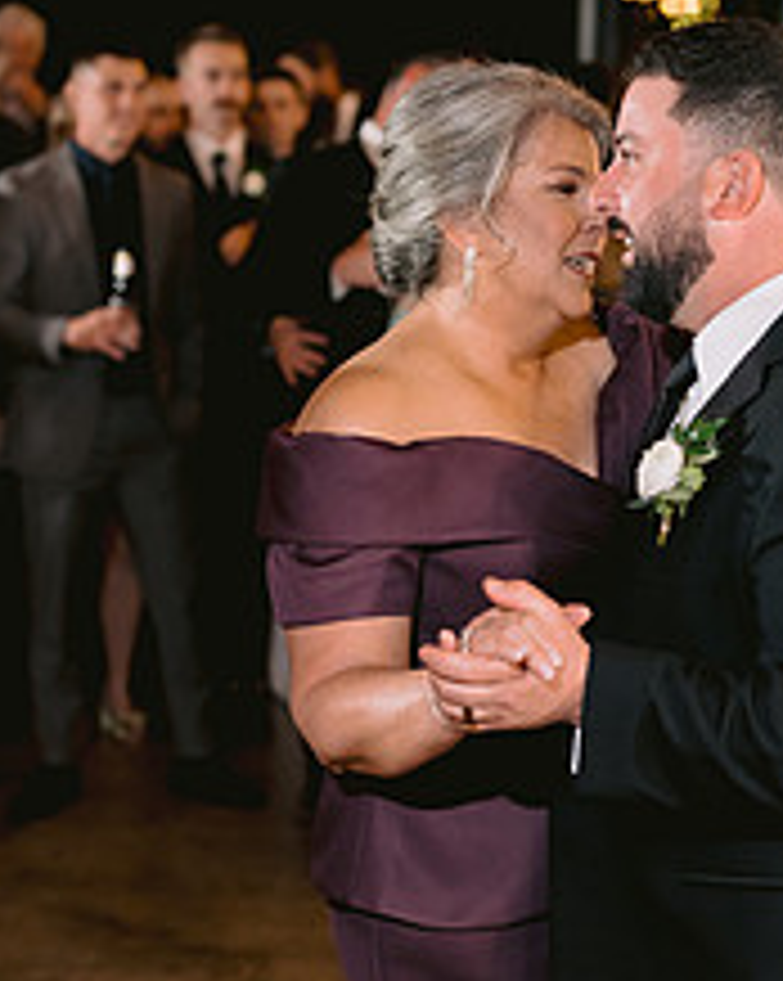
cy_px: 351
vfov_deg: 19.7
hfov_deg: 15.7
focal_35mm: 97
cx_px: 626
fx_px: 2814
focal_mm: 50
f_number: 2.5
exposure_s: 1/125
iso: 800
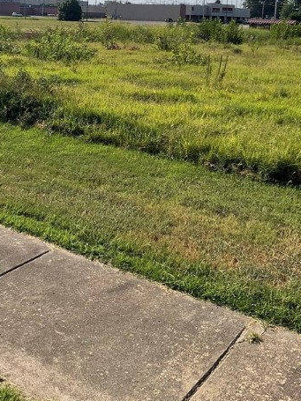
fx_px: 568
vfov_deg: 37.4
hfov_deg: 29.4
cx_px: 94
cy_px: 75
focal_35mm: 49
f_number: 1.8
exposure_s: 1/3125
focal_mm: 3
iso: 16
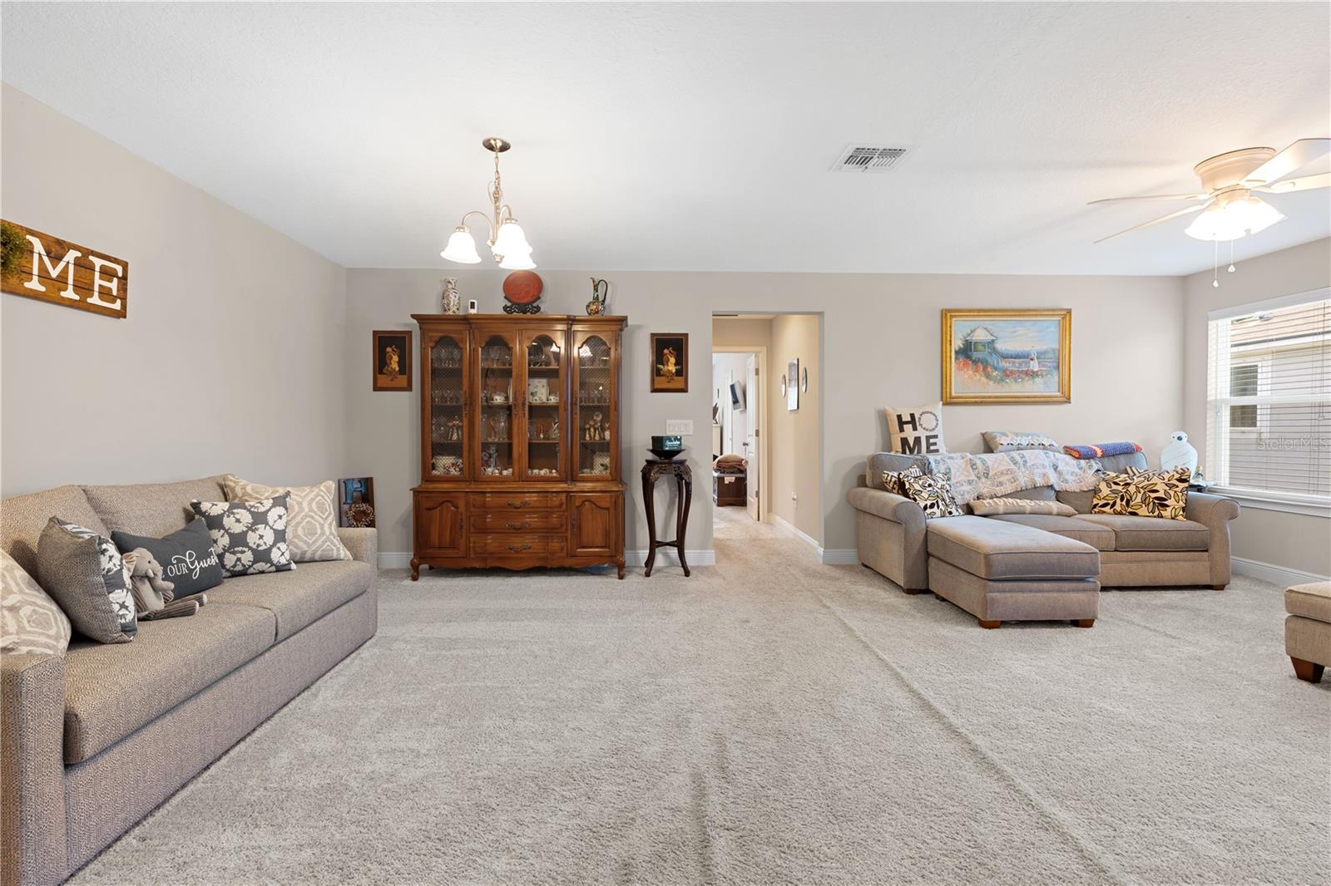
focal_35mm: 16
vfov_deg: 73.7
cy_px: 443
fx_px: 591
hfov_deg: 96.7
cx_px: 666
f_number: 8
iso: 160
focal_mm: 16
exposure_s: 4
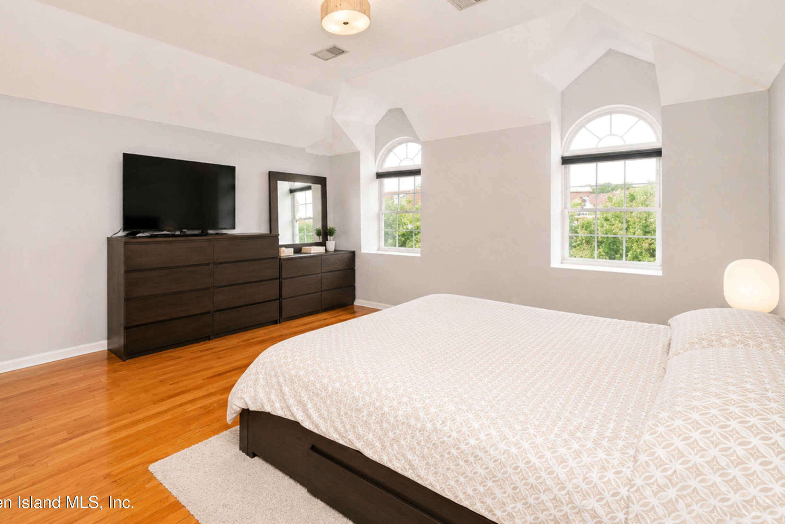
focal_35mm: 19
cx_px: 351
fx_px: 405
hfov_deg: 87.9
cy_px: 234
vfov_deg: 65.6
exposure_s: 1/60
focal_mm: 16.5
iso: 64
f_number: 5.6
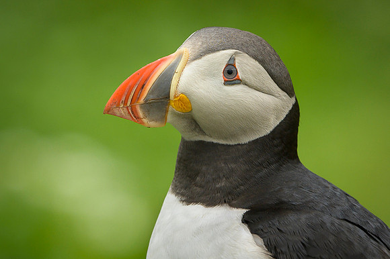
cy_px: 90
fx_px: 10132
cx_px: 191
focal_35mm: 936
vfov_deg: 1.5
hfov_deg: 2.2
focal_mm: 500
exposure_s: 1/400
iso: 800
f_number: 6.3
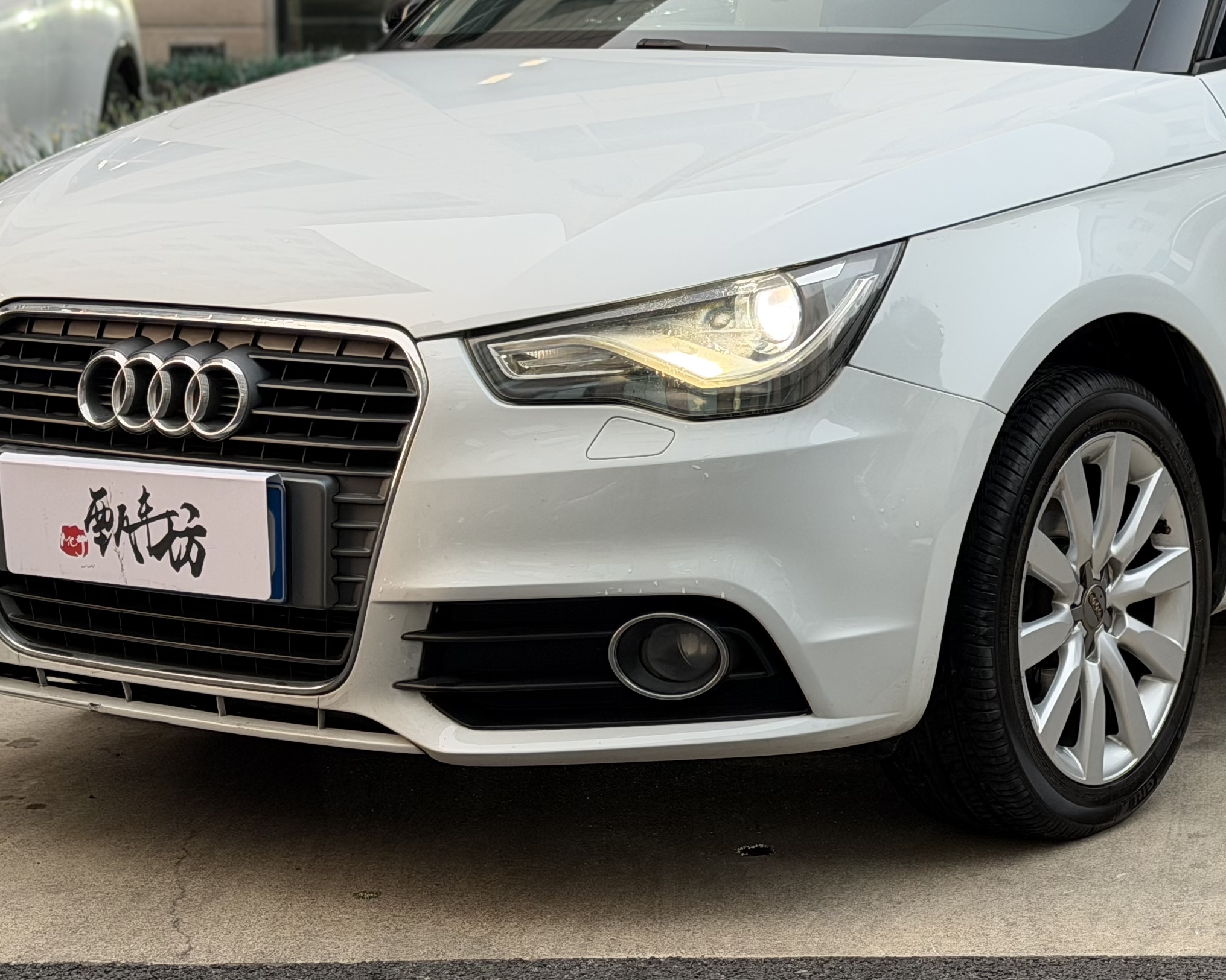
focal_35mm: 93
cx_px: 862
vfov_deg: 16.4
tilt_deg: -5.1
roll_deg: +1.0
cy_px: 222
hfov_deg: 20.5
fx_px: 3375
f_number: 1.78
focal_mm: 6.76
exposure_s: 1/210
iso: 80
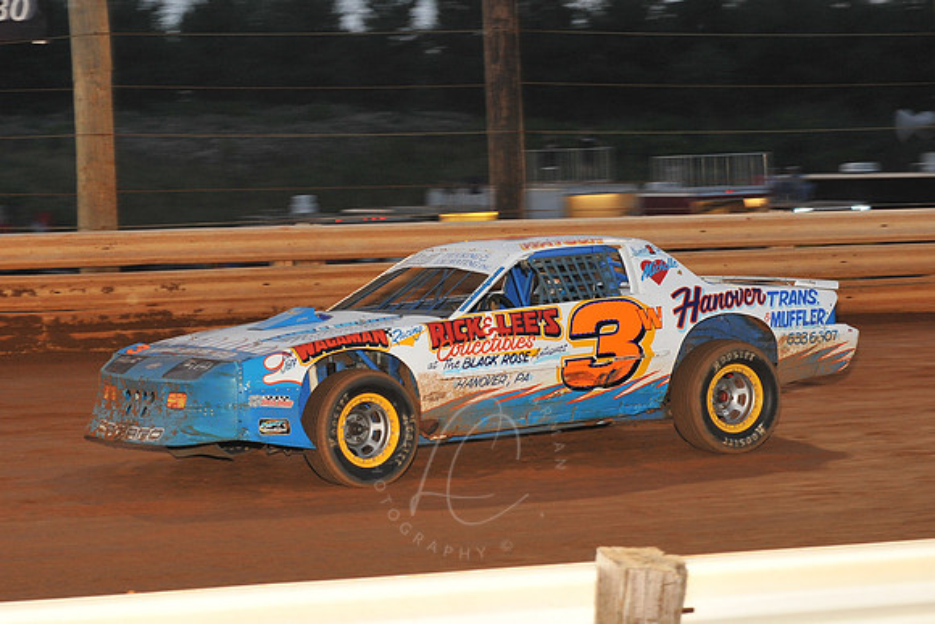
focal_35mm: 80
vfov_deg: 17.1
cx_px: 468
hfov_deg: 25.4
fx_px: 2078
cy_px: 312
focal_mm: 80
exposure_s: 1/320
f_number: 7.1
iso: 1000
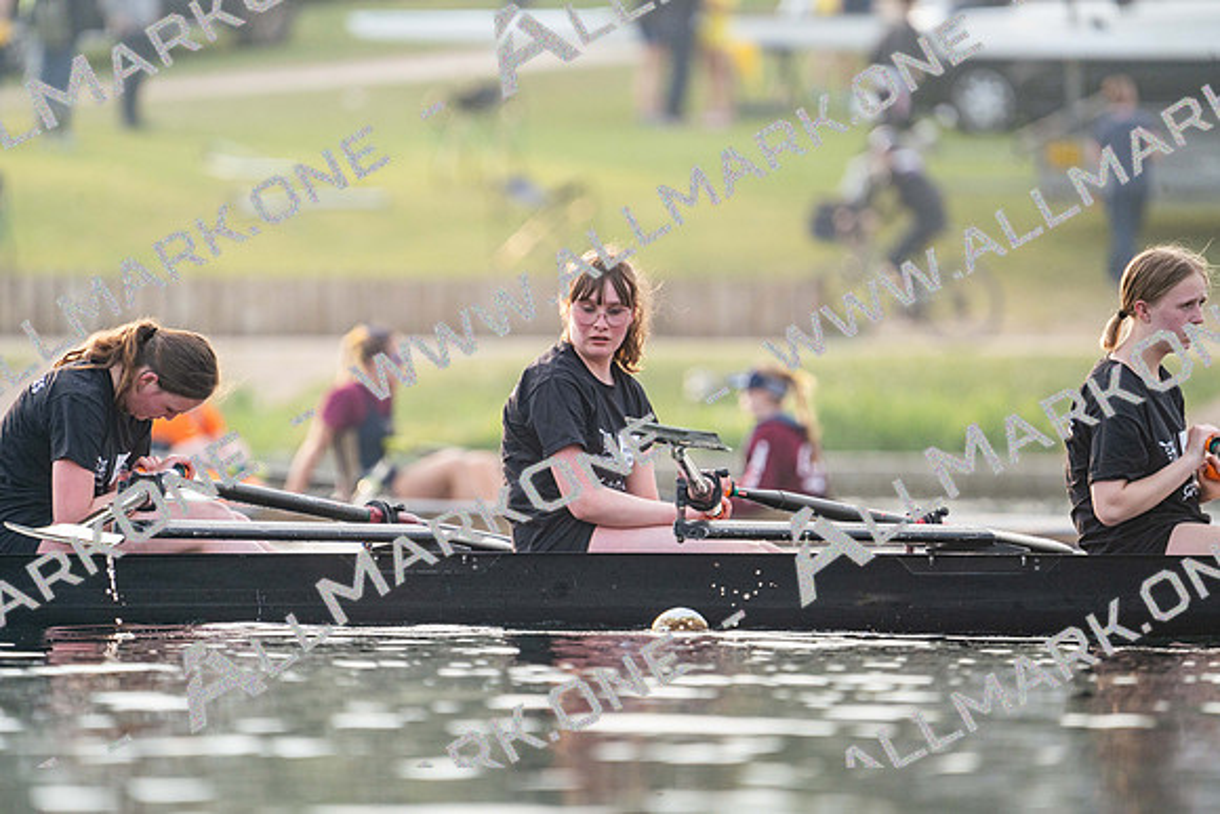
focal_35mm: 582
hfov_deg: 3.5
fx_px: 19727
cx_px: 610
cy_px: 407
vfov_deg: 2.4
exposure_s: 1/1250
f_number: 6.3
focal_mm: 582
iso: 1250
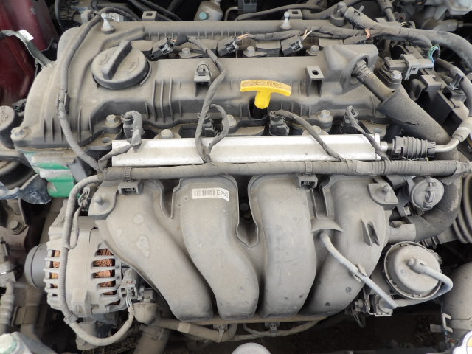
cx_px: 236
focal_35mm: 24
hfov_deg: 71.6
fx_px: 327
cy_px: 177
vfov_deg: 56.8
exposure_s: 1/144
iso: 100
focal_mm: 4.3
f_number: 3.2
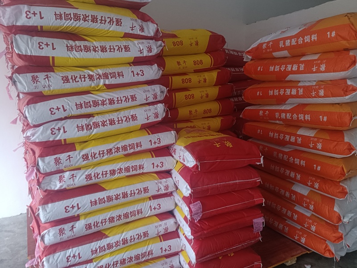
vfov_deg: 51.4
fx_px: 278
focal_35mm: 27
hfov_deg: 65.3
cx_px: 178
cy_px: 134
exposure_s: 1/33.3
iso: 1194
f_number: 1.9
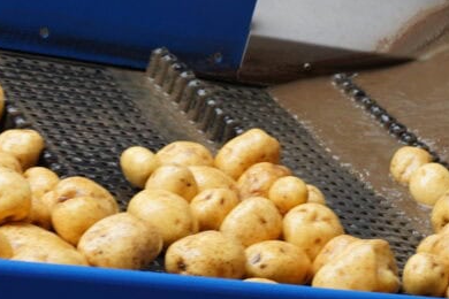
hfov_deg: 12.7
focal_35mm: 160
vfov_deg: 8.6
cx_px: 417
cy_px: 237
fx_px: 1995
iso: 500
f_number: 5.6
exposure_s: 1/60
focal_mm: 52
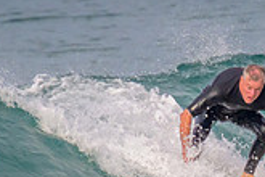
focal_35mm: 3865
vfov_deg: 0.4
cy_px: 195
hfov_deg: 0.5
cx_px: 373
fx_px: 28448
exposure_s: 1/2000
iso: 1250
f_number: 11
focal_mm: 800
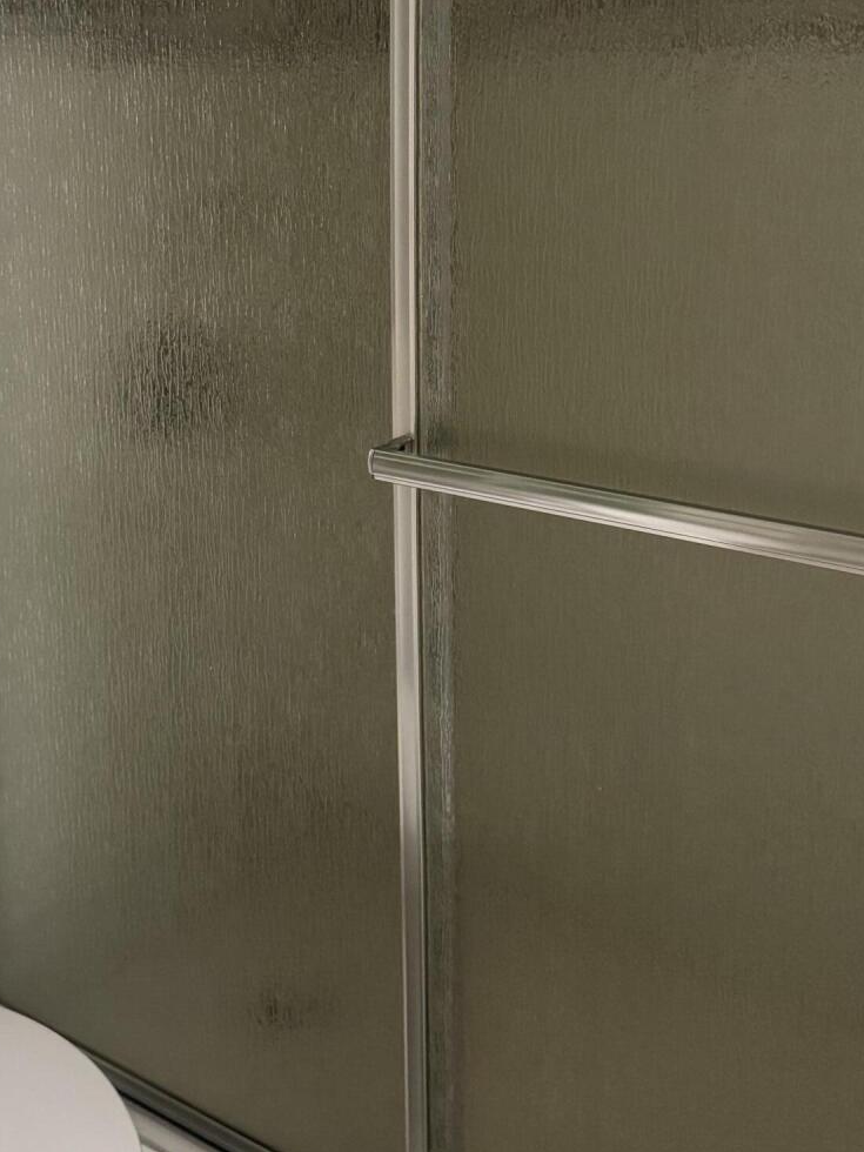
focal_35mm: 49
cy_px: 383
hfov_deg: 29.1
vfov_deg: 38.5
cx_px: 186
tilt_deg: -10.5
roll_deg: +3.1
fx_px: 1631
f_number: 1.78
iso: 640
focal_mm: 6.76
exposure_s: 1/60
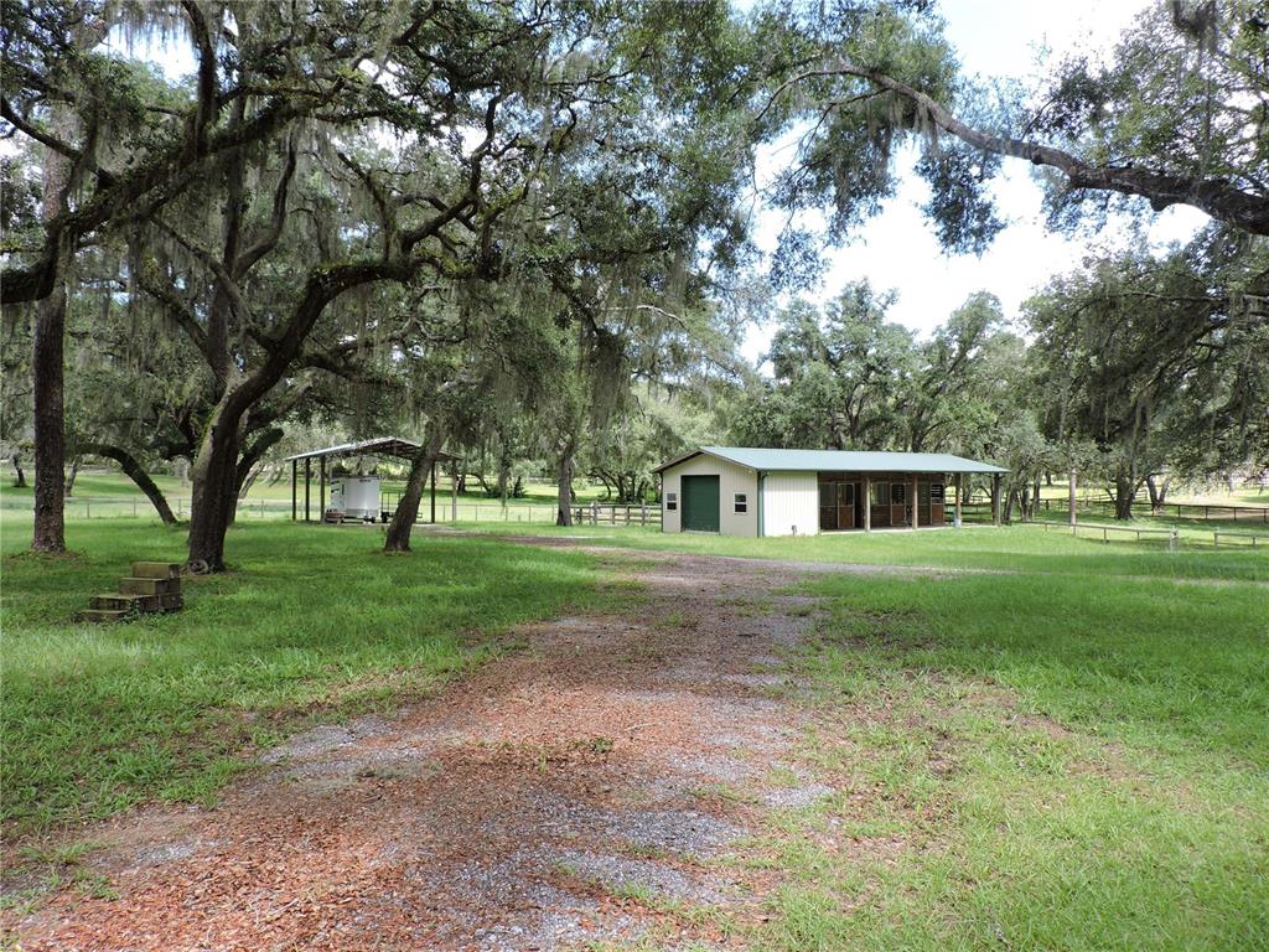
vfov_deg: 56.8
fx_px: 880
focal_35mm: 24
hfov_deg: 71.6
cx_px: 634
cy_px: 476
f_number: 3
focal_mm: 4.3
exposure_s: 1/250
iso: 100
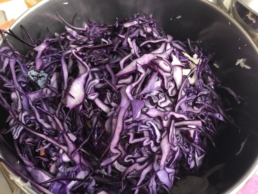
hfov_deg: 63.4
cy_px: 97
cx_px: 129
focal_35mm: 28
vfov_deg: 49.7
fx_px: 209
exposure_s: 1/13
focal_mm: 3.99
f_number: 1.8
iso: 100
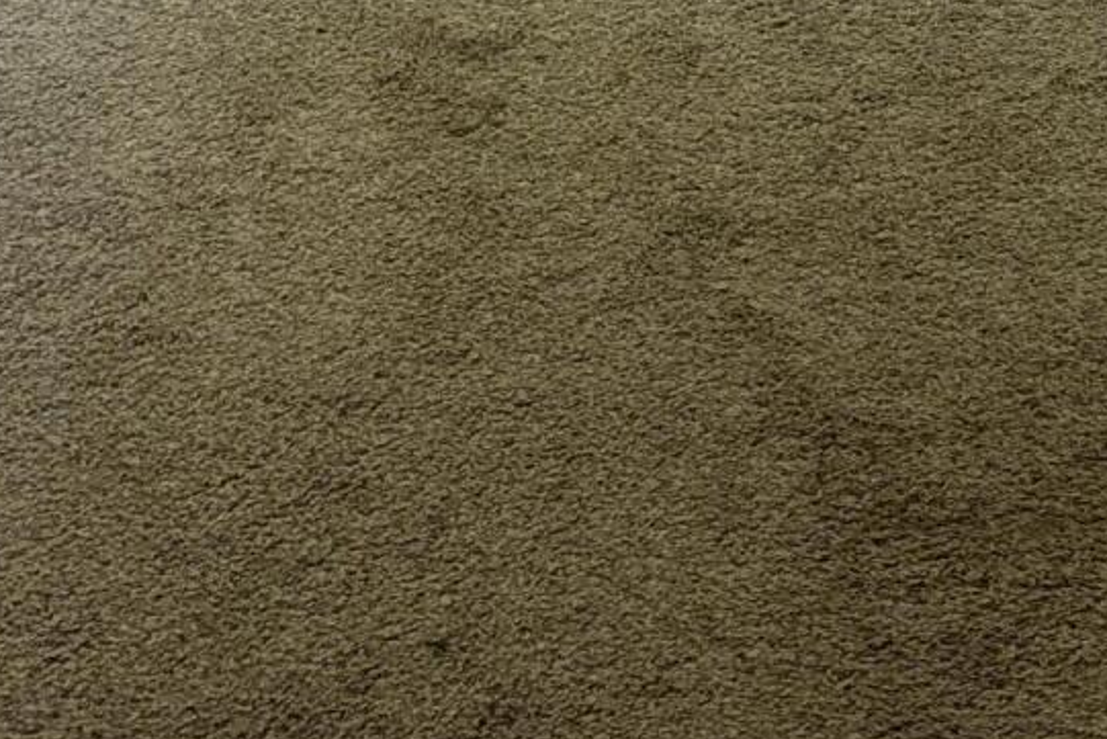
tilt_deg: -17.6
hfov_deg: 19.5
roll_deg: +0.7
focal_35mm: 100
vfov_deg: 11.6
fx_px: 3076
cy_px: -952
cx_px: 1244
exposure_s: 1/60
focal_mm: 5.96
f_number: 1.6
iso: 125
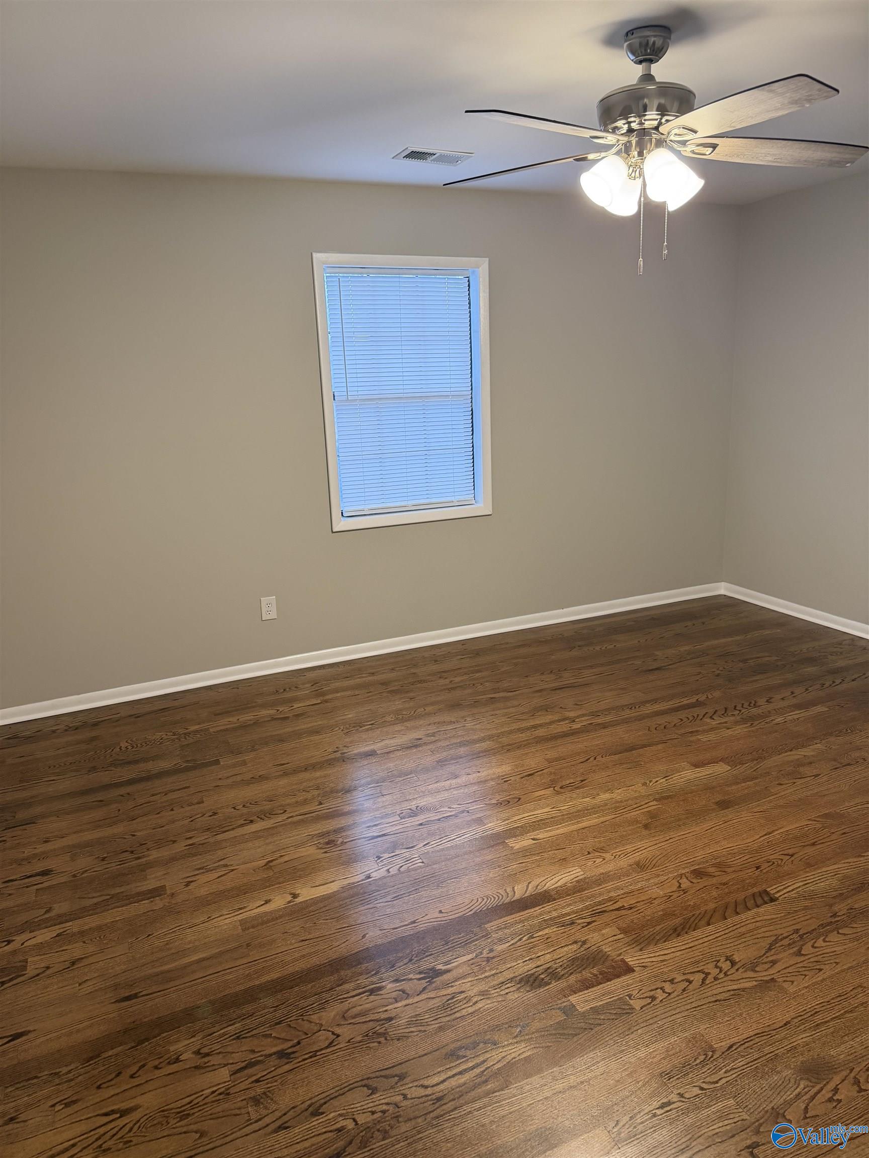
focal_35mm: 24
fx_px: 803
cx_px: 434
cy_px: 579
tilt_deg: -13.5
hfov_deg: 56.8
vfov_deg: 71.6
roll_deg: +2.7
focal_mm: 6.76
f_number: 1.78
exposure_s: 1/60
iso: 250
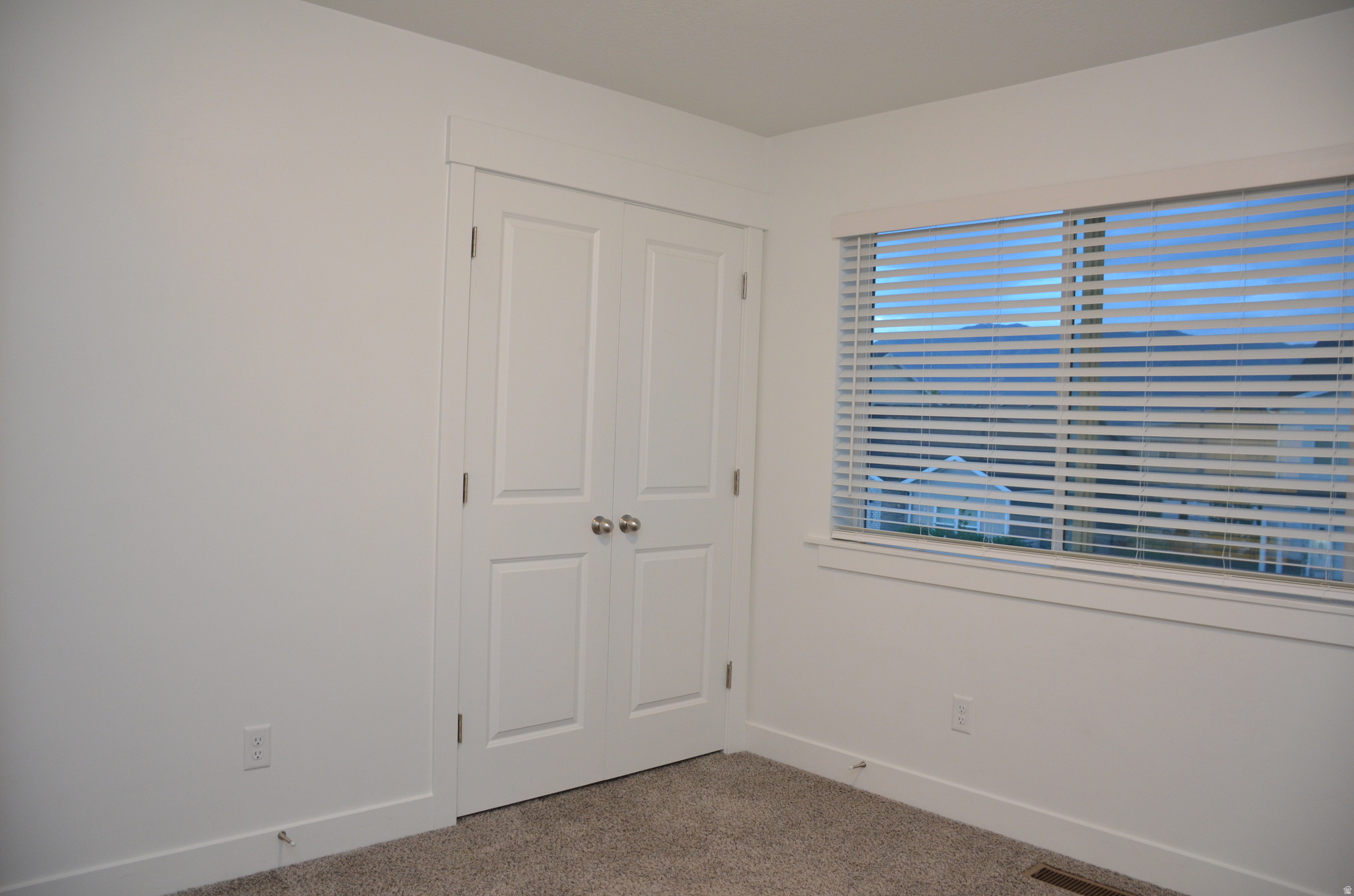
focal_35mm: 27
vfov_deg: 47.7
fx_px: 1013
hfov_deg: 67.5
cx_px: 677
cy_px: 448
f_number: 4
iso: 800
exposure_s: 1/60
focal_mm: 18
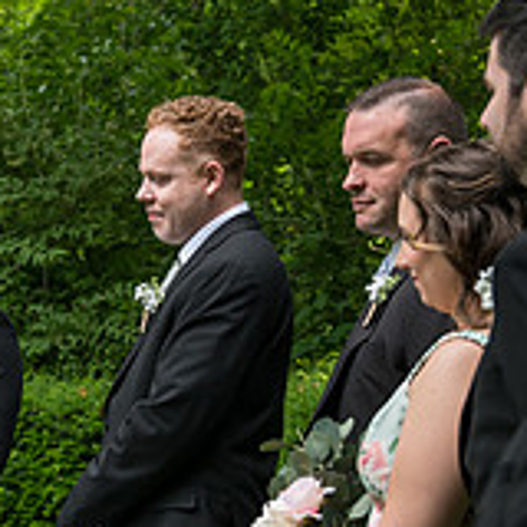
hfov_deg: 13.9
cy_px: 334
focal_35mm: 123
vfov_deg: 14.2
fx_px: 2119
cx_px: -13
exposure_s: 1/400
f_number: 3.5
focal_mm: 40
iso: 320
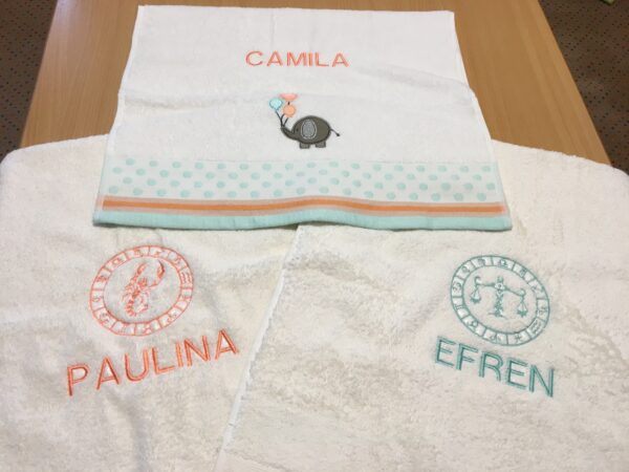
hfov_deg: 61.7
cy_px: 236
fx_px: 527
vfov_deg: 48.2
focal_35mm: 29
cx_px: 314
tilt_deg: -58.7
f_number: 2.2
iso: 50
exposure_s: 1/33
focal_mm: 4.15
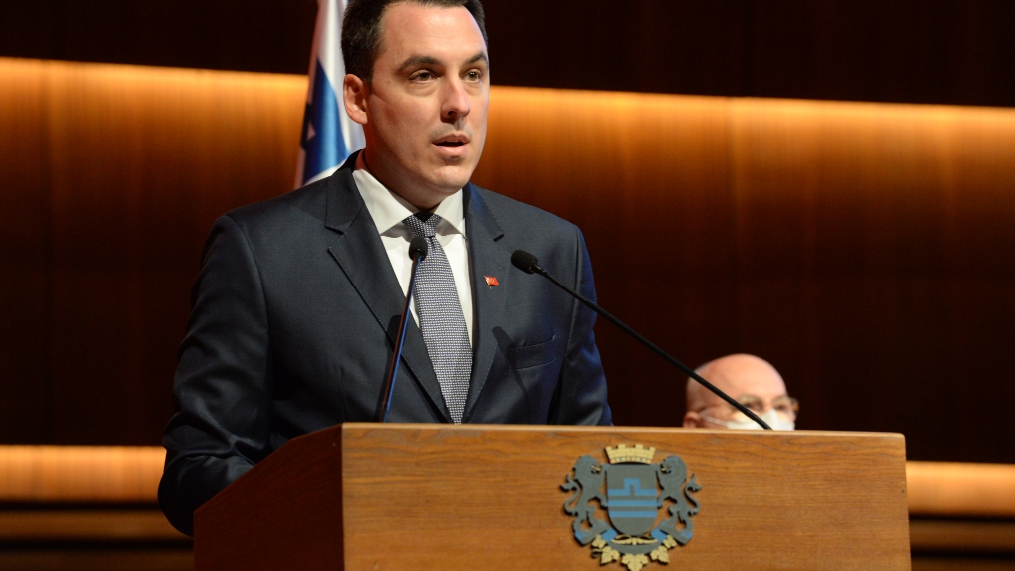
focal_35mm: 190
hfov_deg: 11.3
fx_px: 5113
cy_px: 268
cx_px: 507
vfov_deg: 6.4
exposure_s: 1/80
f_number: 6.3
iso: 3200
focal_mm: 180
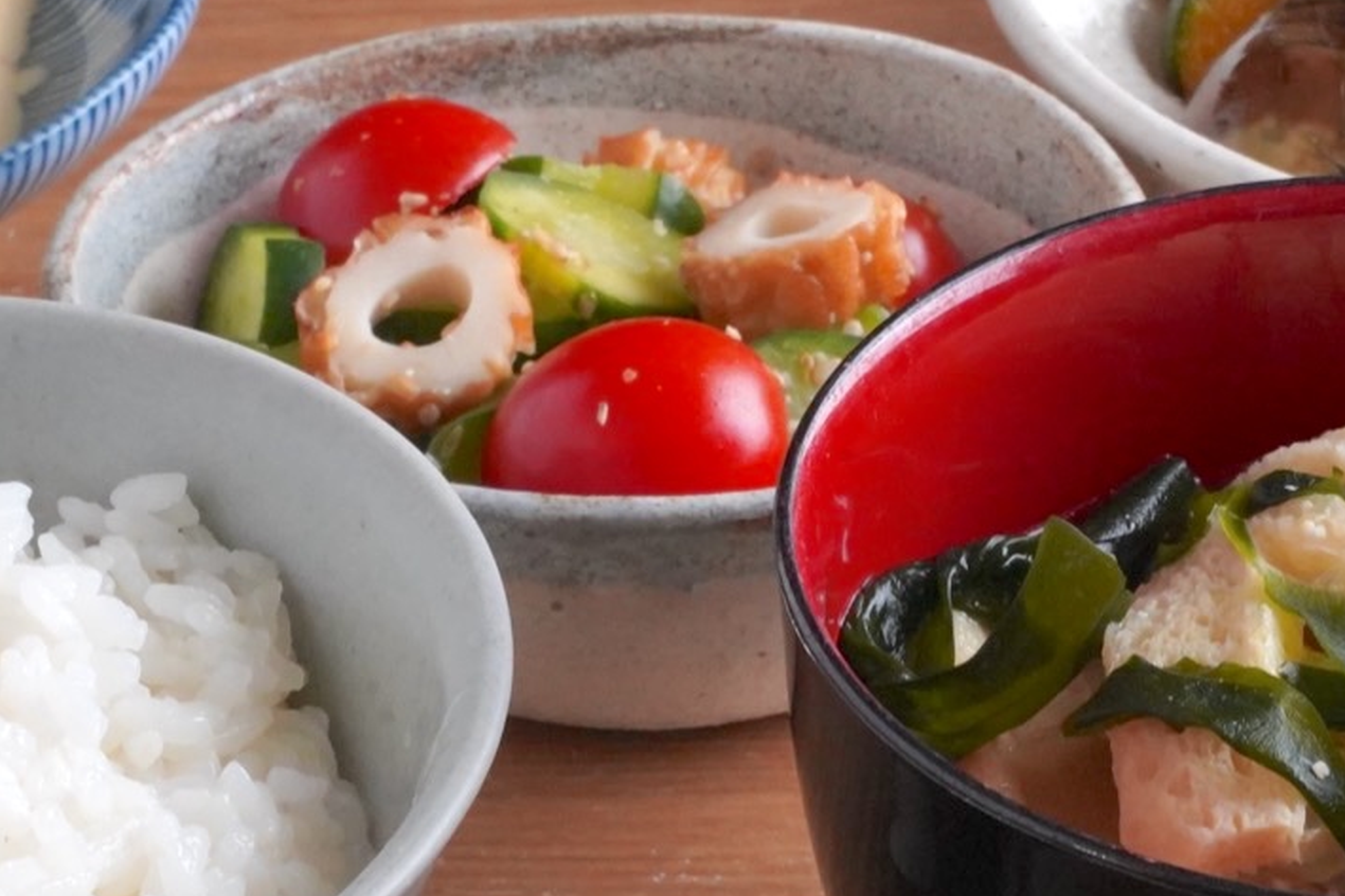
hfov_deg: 14.7
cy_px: 757
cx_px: 769
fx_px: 5207
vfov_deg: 9.8
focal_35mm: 139
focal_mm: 49.5
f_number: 22
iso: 6400
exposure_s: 1/25
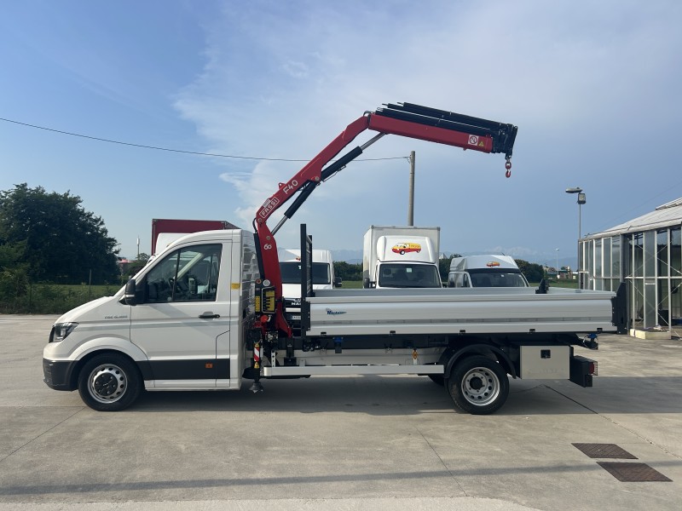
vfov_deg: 53.1
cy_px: 256
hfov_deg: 67.3
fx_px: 512
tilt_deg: +1.4
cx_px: 341
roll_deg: -0.2
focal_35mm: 26
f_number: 1.5
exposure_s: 1/6211
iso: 50
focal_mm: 5.7
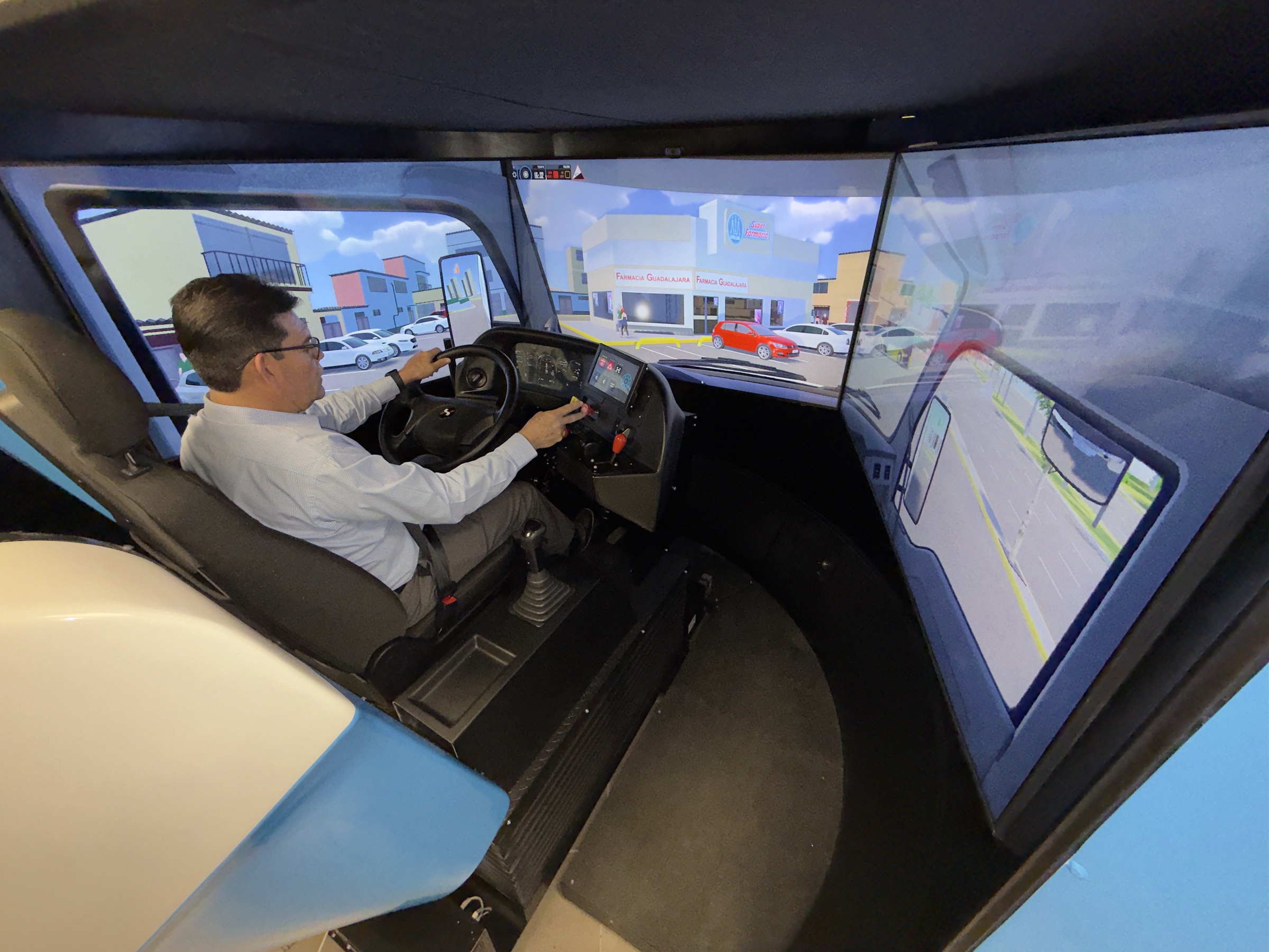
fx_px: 513
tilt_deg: -31.5
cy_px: 476
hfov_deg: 102.1
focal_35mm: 14
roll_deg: -0.3
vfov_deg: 85.7
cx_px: 634
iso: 250
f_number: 2.2
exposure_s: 1/120
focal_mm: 2.22
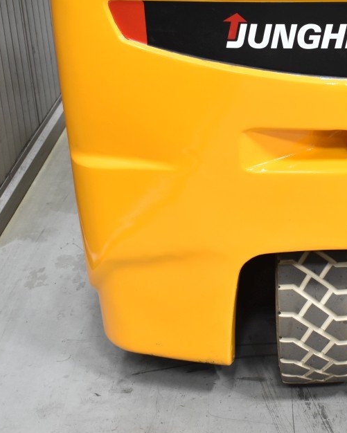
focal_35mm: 81
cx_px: 373
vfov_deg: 23.5
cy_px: 164
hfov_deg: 18.3
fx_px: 1040
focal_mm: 30
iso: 1250
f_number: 5.6
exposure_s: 1/25
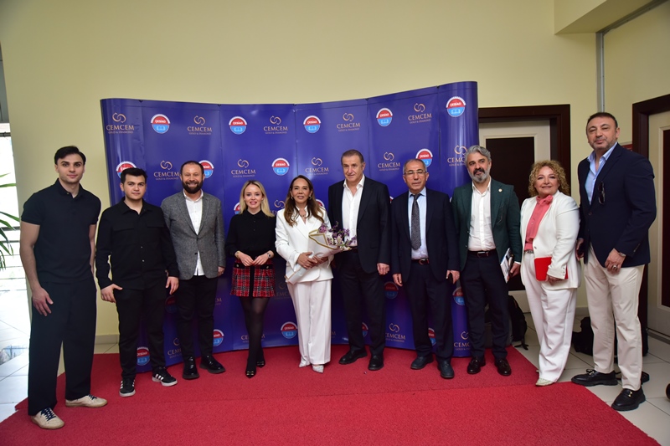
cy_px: 223
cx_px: 335
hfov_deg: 69.4
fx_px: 484
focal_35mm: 26
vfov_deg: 49.5
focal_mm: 26
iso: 800
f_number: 4
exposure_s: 1/125
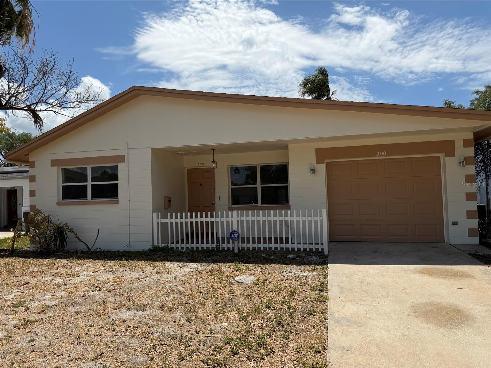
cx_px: 246
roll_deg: +1.6
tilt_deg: +2.2
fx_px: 340
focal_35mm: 24
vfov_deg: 56.8
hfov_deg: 71.6
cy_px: 184
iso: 80
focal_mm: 6.76
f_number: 1.78
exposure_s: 1/8130
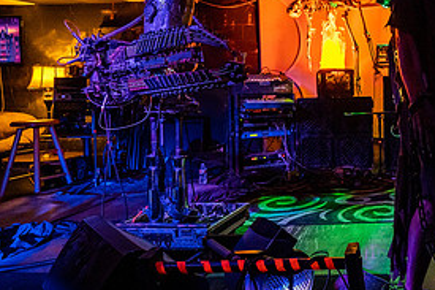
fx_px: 374
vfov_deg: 41.3
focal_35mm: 31
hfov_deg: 50.4
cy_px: 82
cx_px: 422
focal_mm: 14
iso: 2500
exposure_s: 1/200
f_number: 2.8
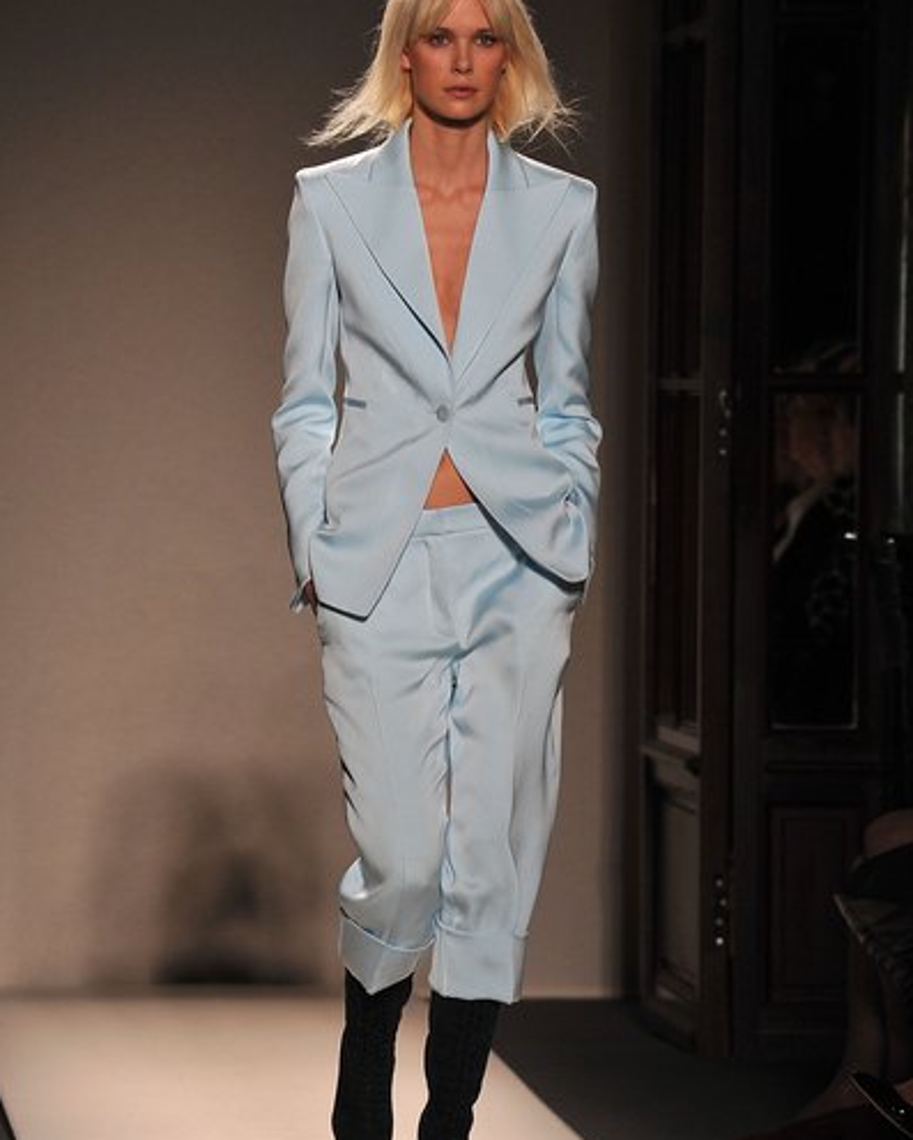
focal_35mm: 227
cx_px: 455
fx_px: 7665
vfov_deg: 8.5
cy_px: 588
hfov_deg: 6.8
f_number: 4.5
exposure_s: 1/500
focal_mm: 200
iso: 1600
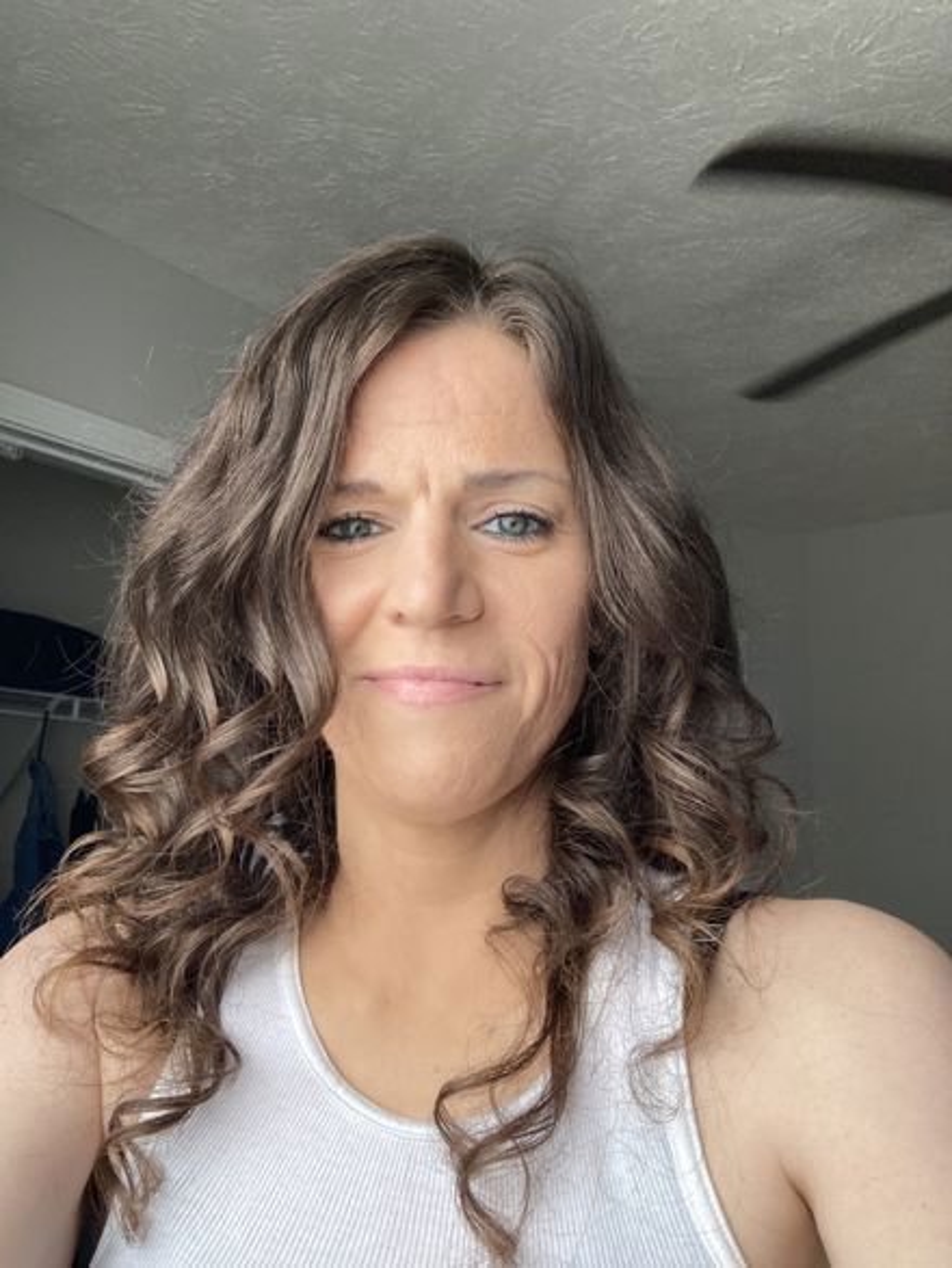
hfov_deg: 44.2
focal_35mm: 32
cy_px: 634
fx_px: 1173
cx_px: 476
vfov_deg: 56.8
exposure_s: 1/105
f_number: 2.2
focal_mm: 2.87
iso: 80
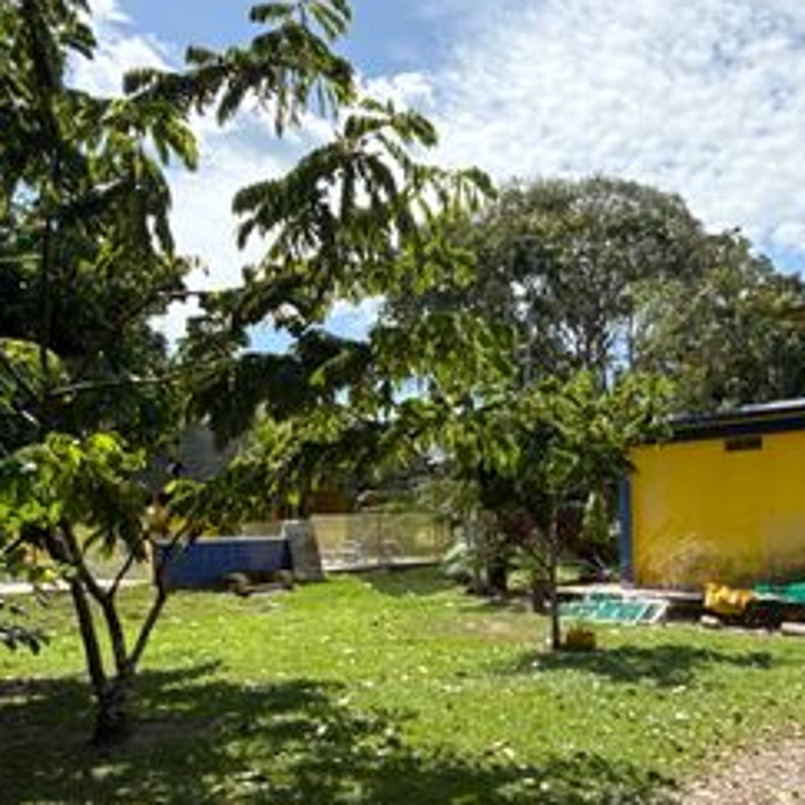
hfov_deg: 47.1
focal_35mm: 34
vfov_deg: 47.6
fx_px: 895
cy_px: 543
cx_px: 581
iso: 64
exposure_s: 1/1431
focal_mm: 2.22
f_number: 2.2
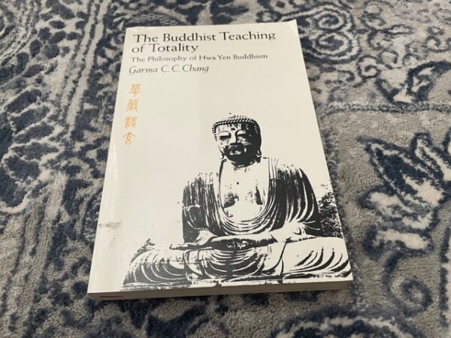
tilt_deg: -60.5
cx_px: 226
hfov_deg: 67.3
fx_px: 339
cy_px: 169
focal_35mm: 26
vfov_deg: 53.1
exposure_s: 1/60
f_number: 1.6
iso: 400
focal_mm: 4.2
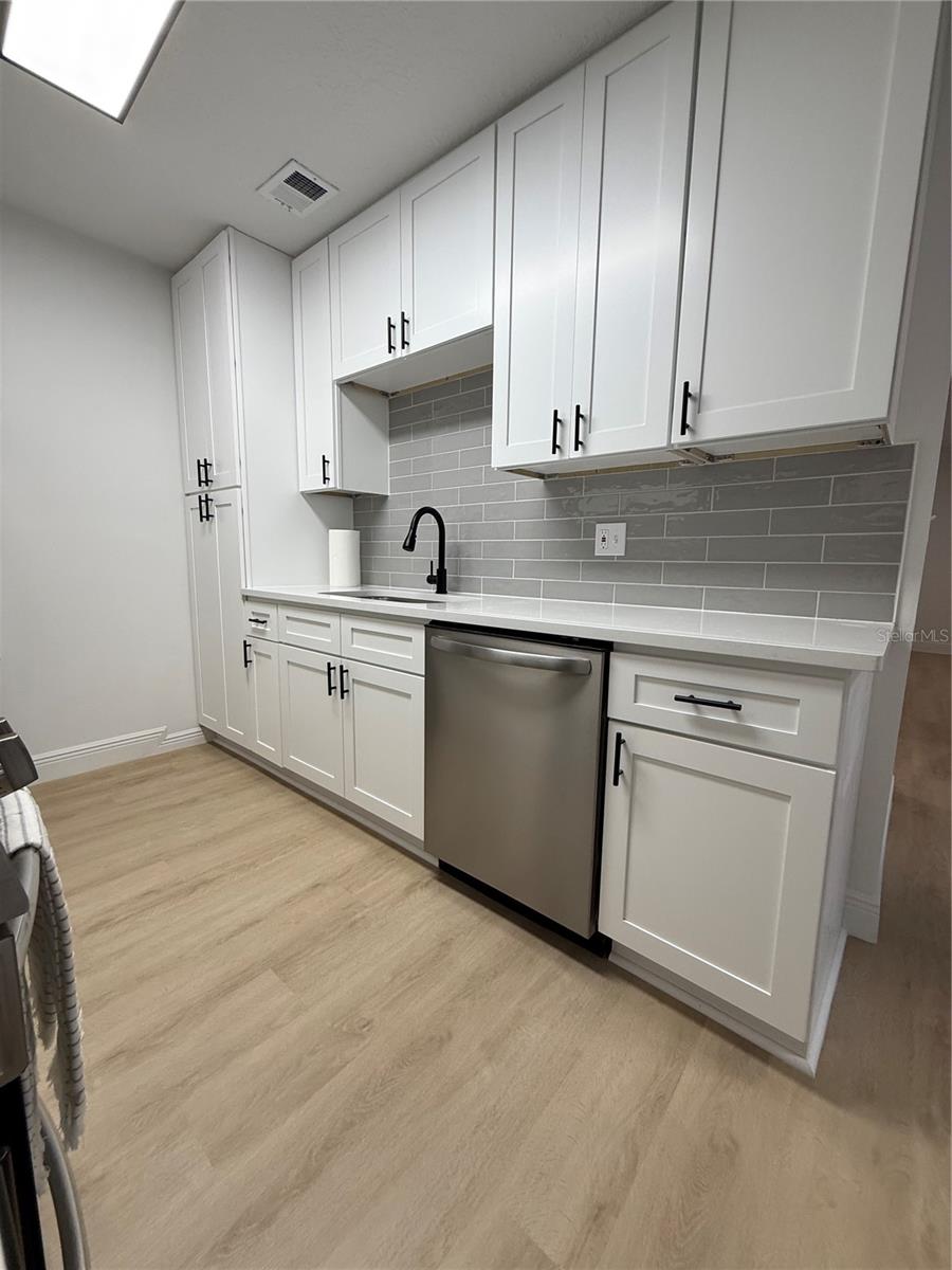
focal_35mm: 14
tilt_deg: -8.0
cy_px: 635
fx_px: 513
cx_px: 476
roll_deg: -1.7
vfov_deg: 102.1
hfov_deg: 85.7
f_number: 2.2
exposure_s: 1/120
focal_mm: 2.22
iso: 125
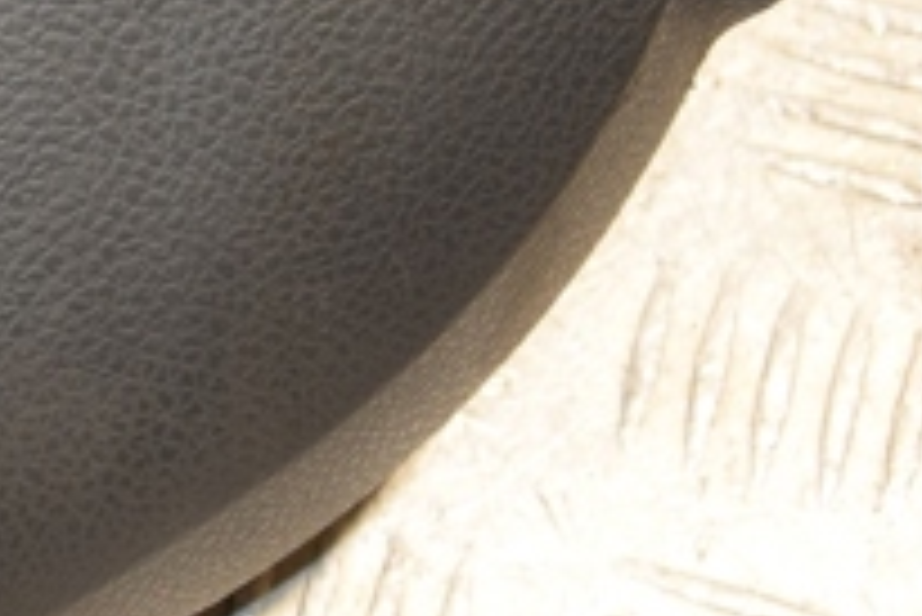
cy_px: -45
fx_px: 5396
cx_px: -382
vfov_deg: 6.5
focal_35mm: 211
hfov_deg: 9.5
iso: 800
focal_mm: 45
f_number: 5.6
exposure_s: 1/200
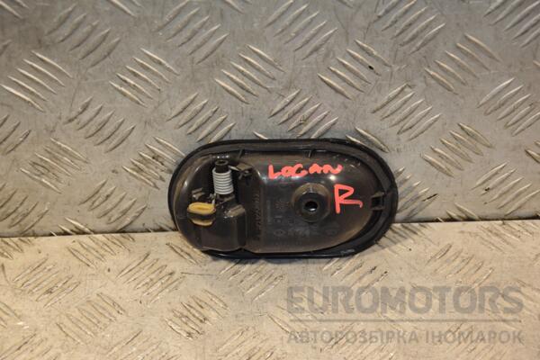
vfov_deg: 14.7
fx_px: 1395
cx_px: 270
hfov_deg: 21.9
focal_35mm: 93
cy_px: 180
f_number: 5.3
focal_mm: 62
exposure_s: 1/160
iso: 800
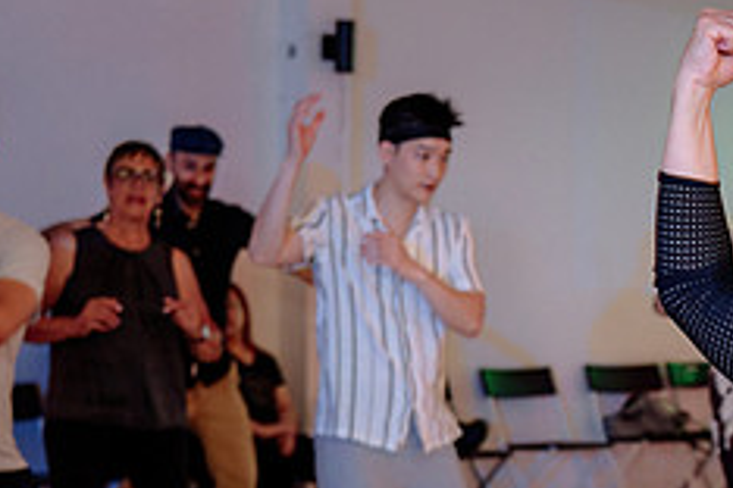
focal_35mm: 117
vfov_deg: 11.7
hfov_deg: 17.1
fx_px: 2382
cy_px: 362
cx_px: 720
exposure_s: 1/100
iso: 1600
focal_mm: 45
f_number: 3.5
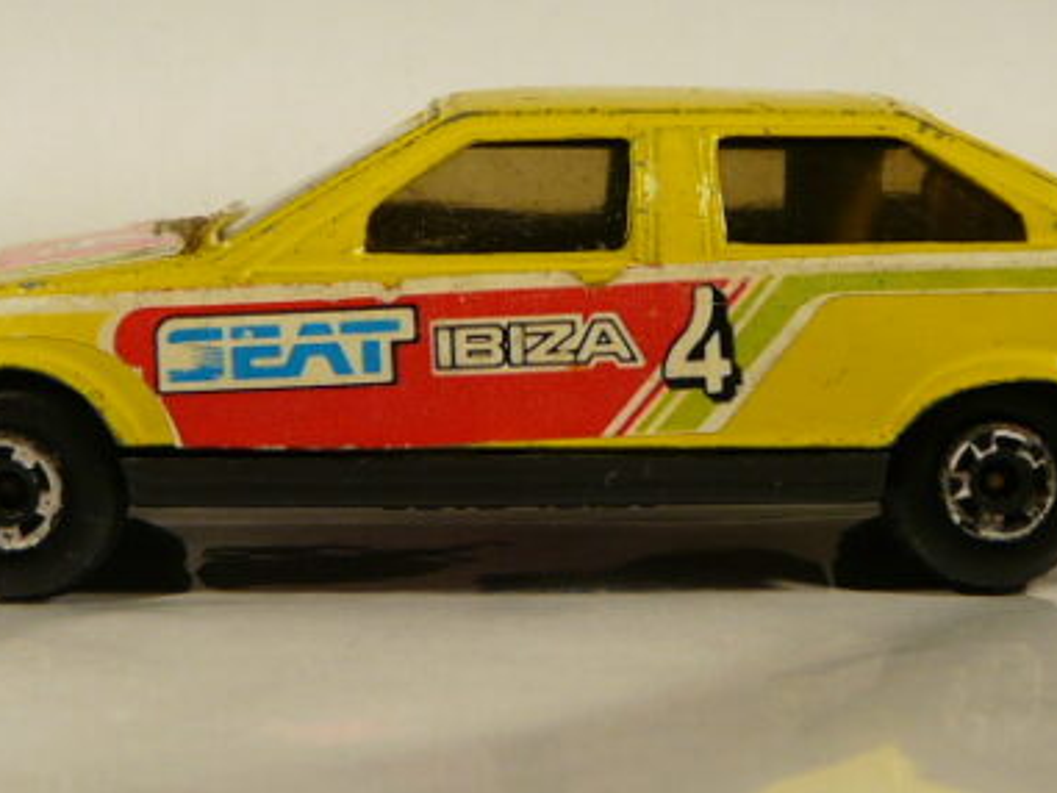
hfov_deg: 23.0
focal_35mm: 85
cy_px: 219
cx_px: 505
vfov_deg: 17.3
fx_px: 2596
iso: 100
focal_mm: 5.6
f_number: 2.8
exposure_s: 1/100
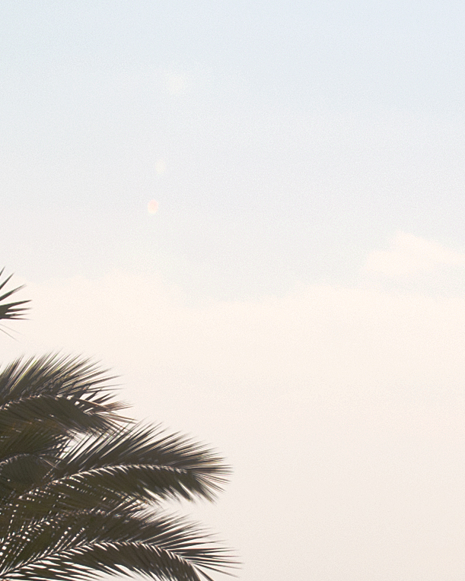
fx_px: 2443
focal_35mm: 142
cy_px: 427
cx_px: 82
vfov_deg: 13.5
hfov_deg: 10.8
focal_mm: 18
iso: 200
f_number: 14
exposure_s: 1/800
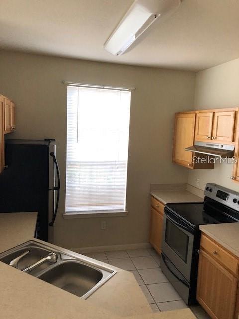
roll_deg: -3.6
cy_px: 160
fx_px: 258
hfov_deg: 49.7
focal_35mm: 28
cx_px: 120
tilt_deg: -6.7
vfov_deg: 63.4
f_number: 1.8
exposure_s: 1/30
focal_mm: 3.99
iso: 32
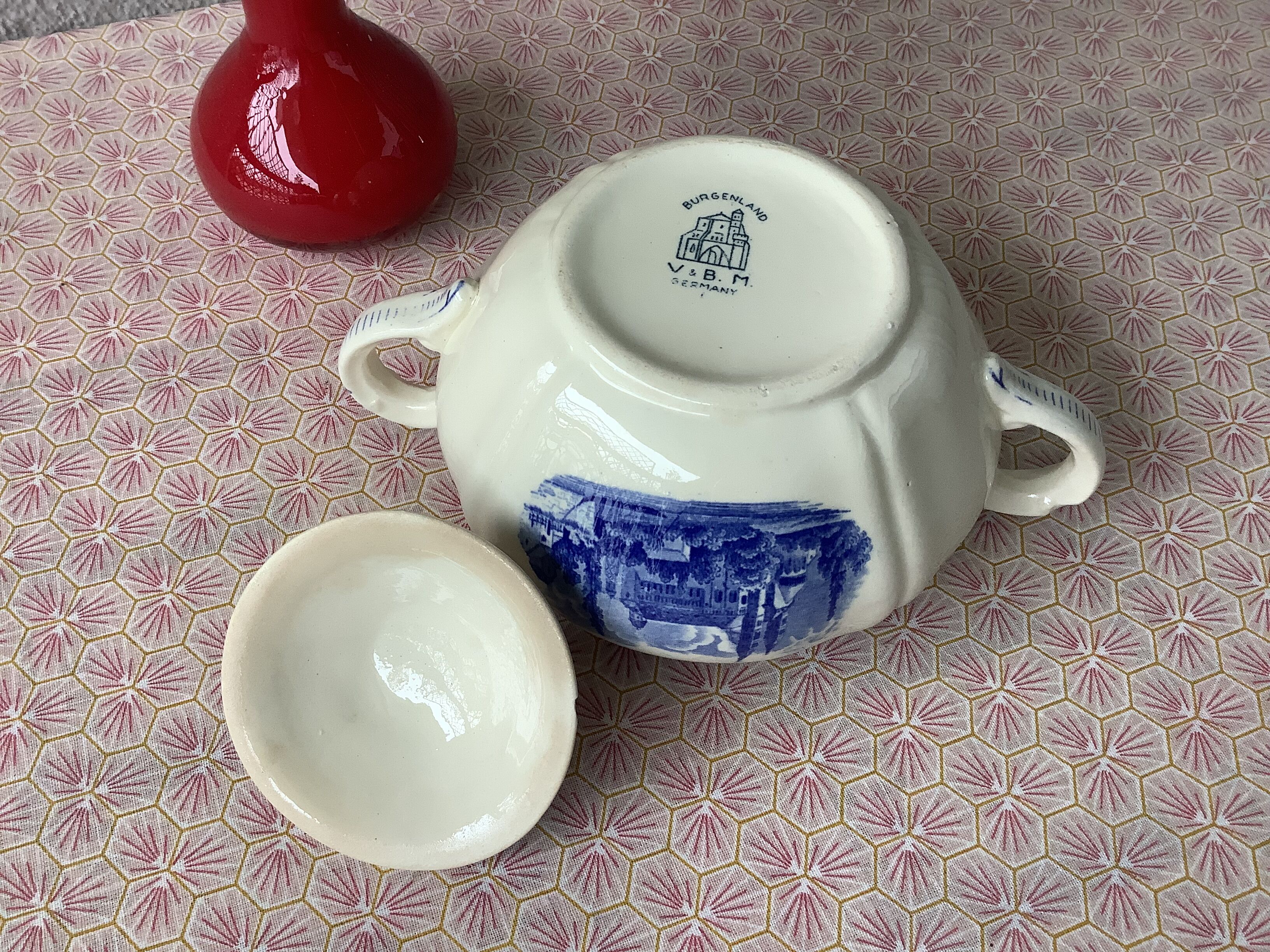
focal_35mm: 31
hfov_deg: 58.4
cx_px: 635
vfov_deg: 45.4
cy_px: 476
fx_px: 1137
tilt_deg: -54.0
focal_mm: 3.3
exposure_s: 1/120
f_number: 2.4
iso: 80
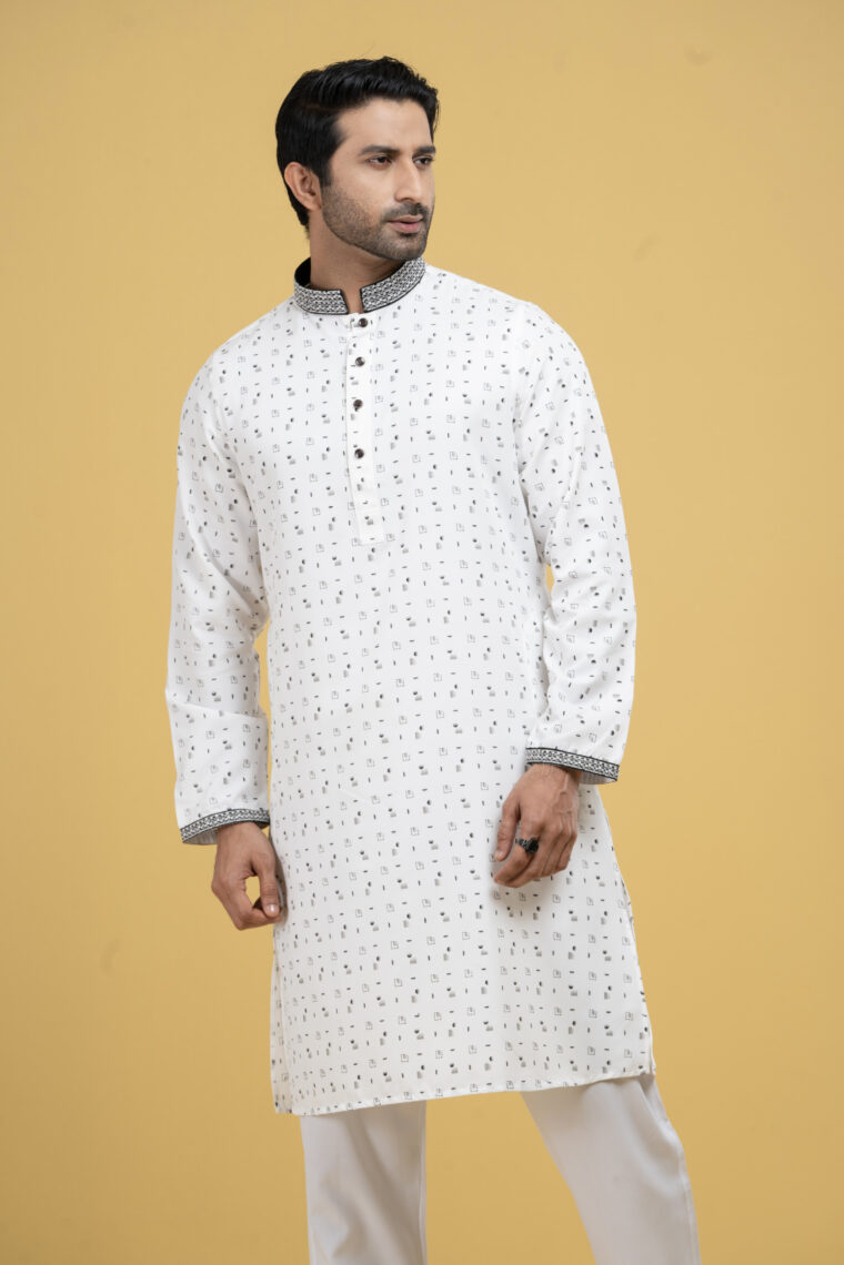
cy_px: 632
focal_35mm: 150
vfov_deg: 13.7
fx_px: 5275
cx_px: 422
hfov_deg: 9.1
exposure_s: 1/125
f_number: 8
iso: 160
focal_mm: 150
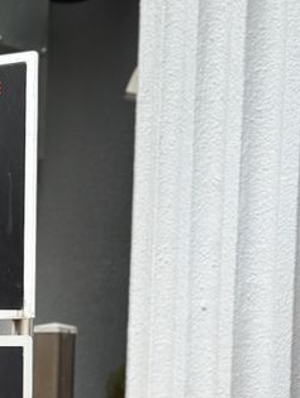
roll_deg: -2.1
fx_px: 1638
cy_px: 449
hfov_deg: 10.3
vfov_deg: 13.6
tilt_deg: -0.9
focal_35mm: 142
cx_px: -66
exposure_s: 1/880
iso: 80
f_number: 1.78
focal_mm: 6.86
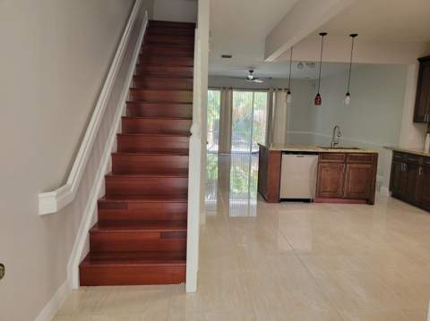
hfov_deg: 67.4
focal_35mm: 26
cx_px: 215
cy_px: 160
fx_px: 323
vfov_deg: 53.0
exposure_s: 1/120
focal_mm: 5.4
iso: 200
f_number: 1.8
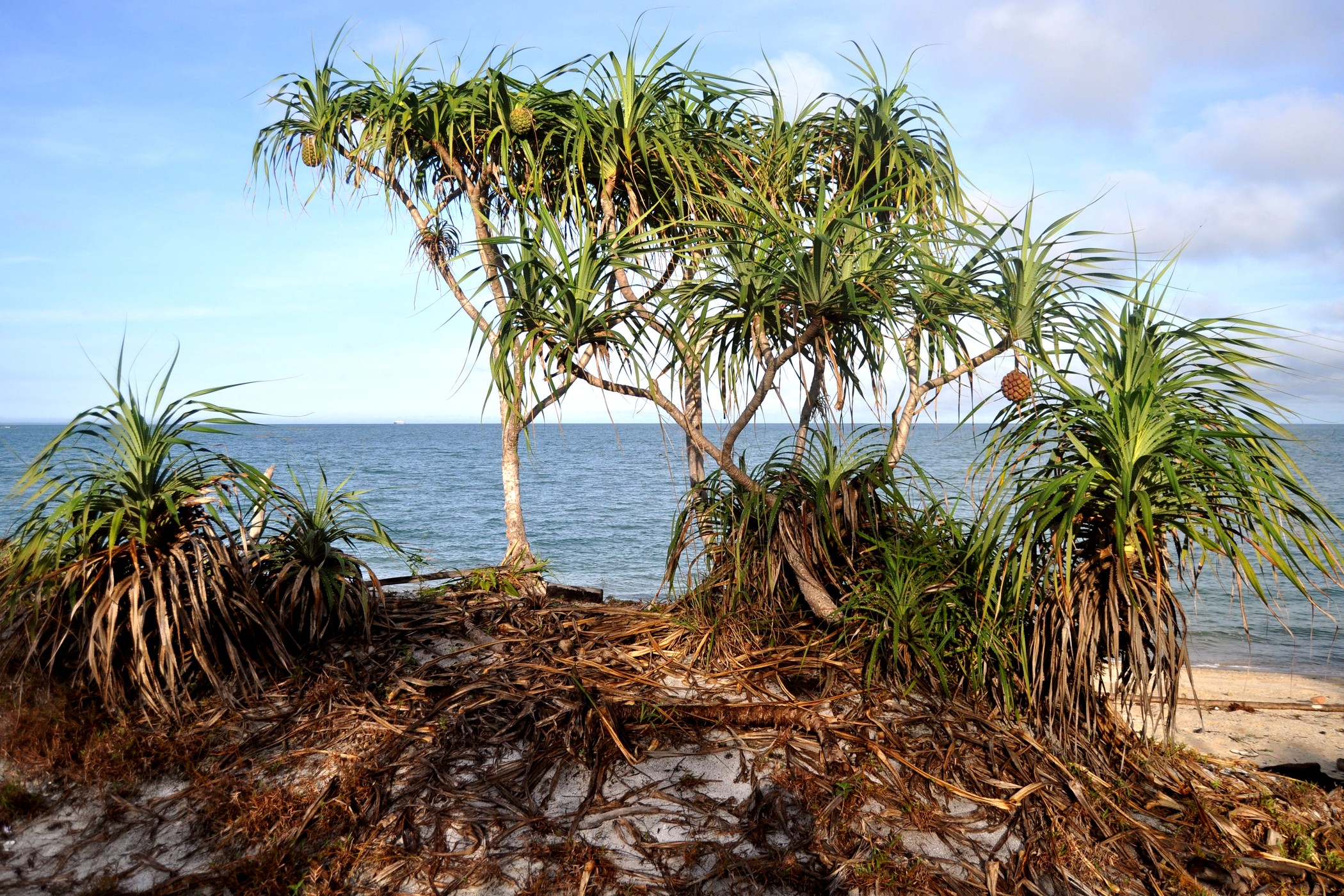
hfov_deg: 64.6
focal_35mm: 28
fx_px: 1064
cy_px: 448
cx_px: 672
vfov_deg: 45.7
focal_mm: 19
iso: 320
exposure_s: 1/2500
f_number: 4
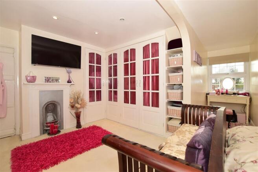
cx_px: 129
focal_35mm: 15
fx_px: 107
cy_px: 86
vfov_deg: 77.3
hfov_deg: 100.4
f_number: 7.1
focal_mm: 10
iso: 400
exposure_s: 1/200
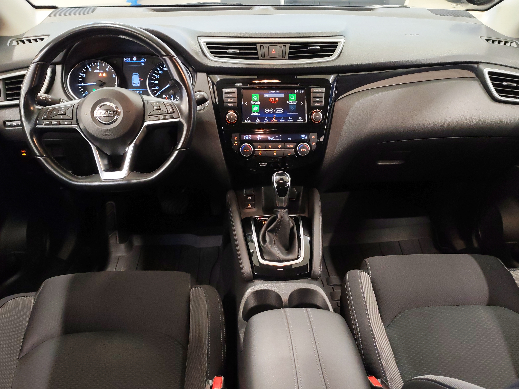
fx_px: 465
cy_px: 194
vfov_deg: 45.4
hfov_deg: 58.4
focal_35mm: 31
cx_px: 260
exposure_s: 1/50
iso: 1000
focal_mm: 6.12
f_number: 1.9
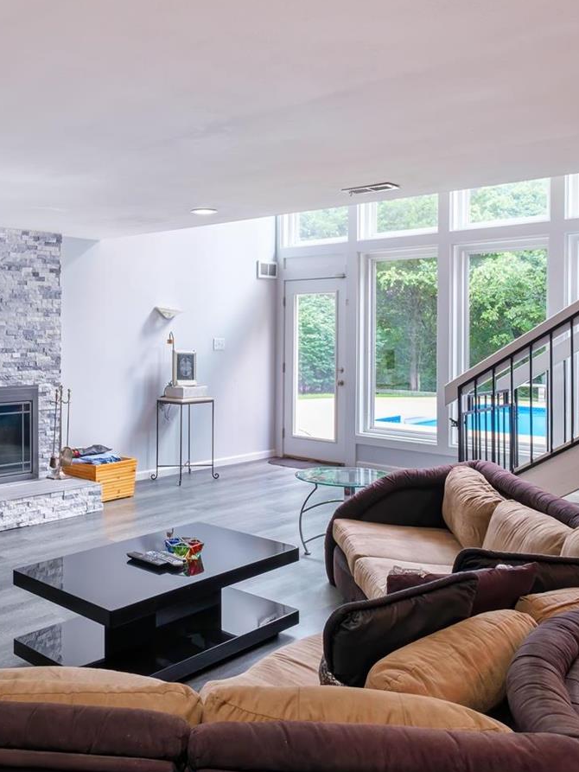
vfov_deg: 58.2
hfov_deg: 43.9
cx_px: 142
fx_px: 691
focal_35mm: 31
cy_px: 345
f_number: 5.6
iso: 400
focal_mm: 12
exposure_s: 1/20
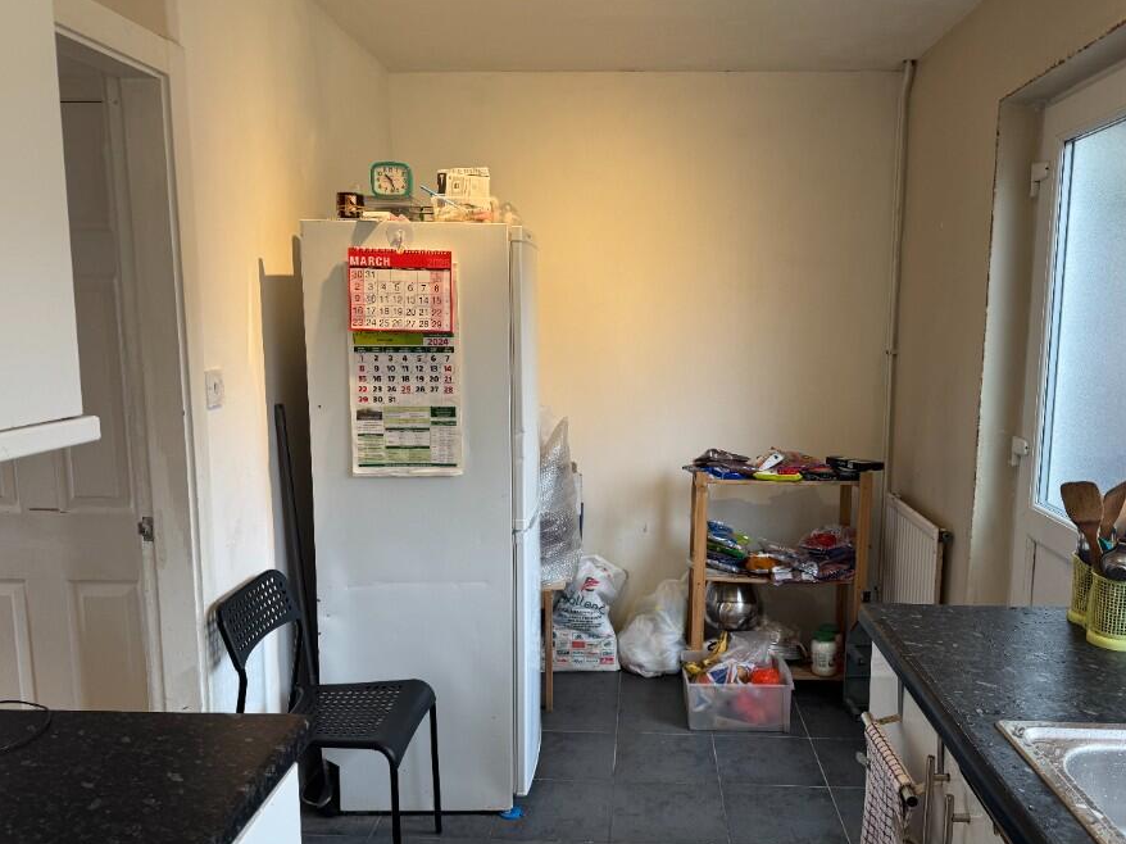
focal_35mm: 28
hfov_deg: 63.3
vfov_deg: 49.7
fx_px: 911
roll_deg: -0.8
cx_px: 614
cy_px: 446
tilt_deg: -8.7
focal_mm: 6.76
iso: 100
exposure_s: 1/100
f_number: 1.78
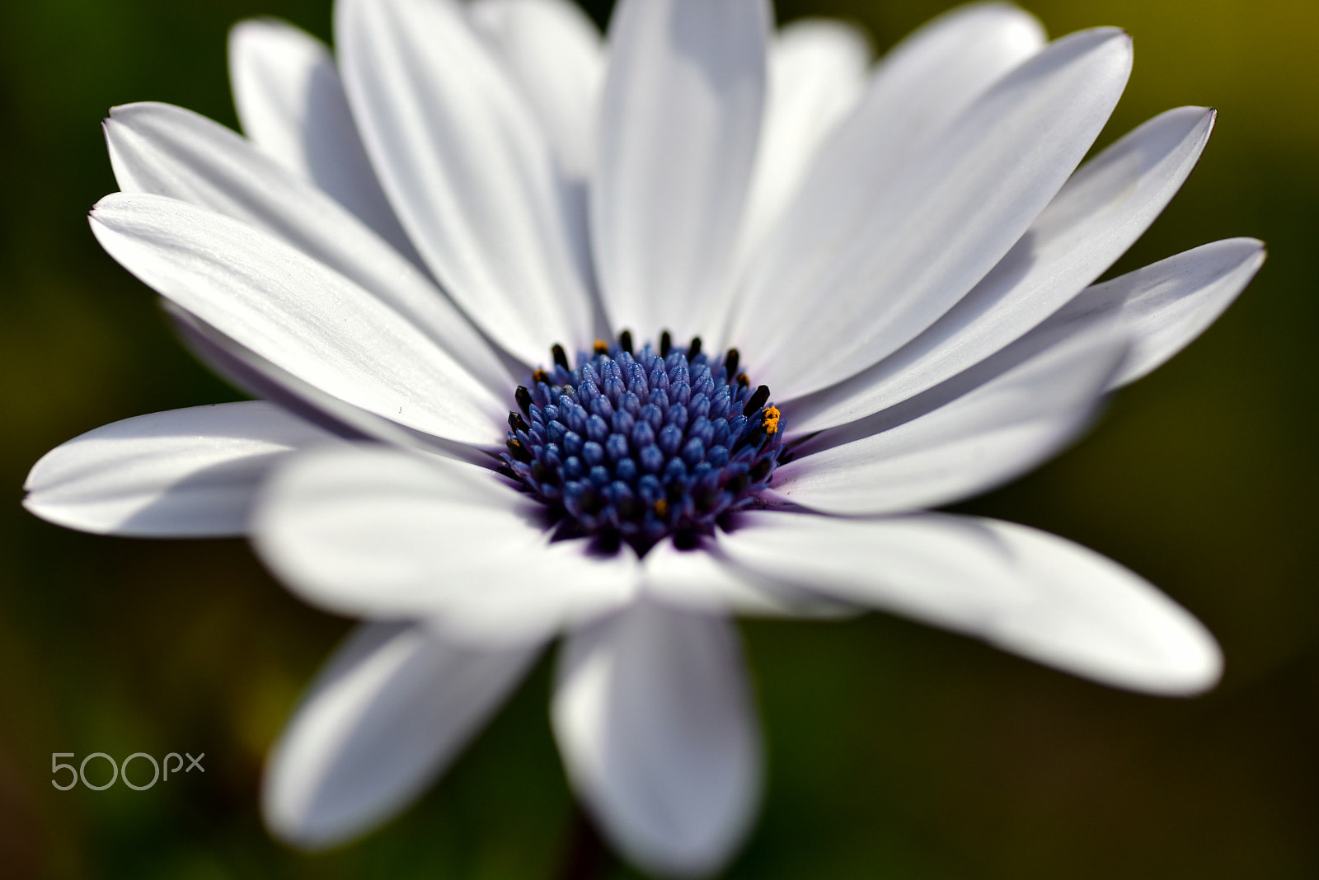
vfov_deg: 15.2
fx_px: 3299
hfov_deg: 22.6
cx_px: 660
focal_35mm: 90
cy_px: 440
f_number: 8
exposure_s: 1/2000
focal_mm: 90
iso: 200
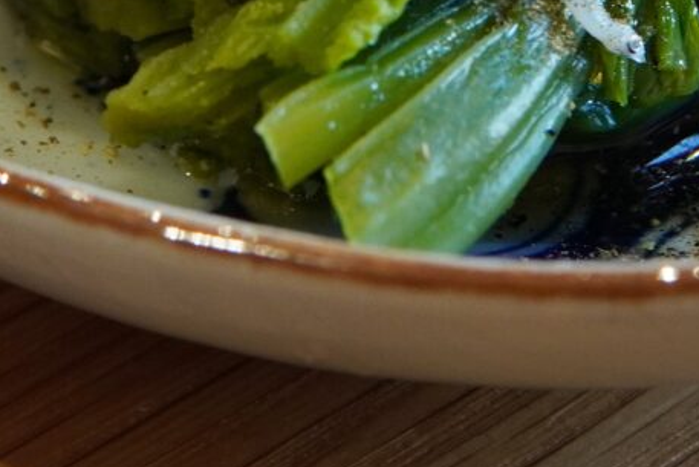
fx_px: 3671
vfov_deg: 7.1
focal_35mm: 189
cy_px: -332
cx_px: 390
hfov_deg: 10.9
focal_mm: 30
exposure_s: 1/50
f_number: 5.6
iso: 800
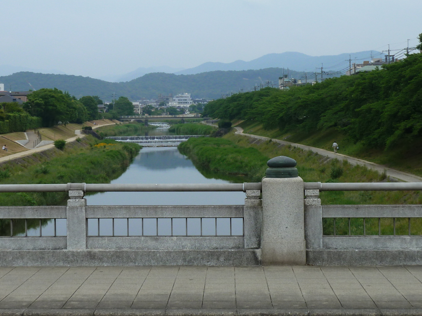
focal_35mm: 78
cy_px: 146
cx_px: 184
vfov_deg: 18.9
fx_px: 951
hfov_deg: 25.0
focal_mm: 8.5
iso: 80
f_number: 3.8
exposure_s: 1/400
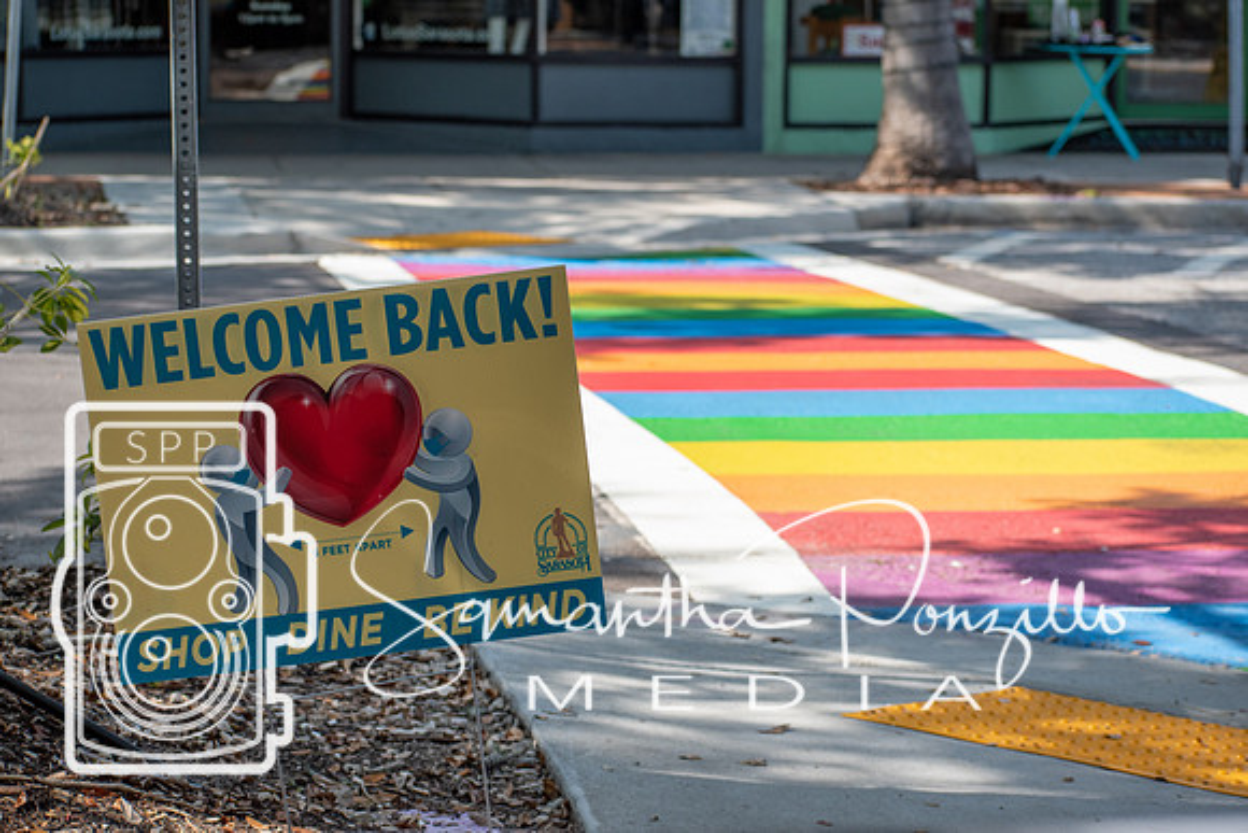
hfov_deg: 17.2
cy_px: 416
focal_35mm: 119
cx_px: 624
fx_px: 4124
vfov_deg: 11.5
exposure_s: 1/500
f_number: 5.6
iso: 250
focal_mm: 78
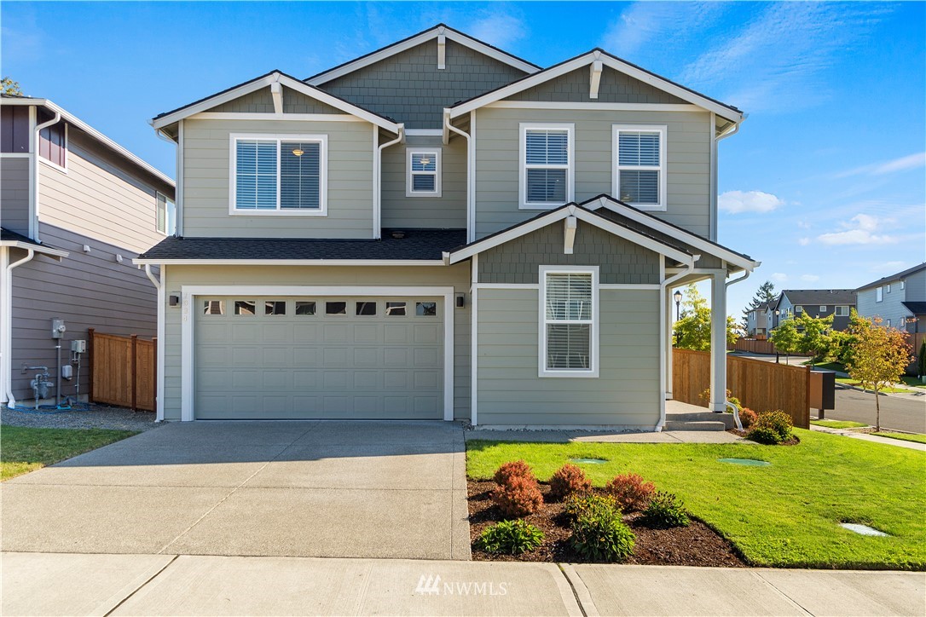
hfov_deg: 67.4
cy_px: 308
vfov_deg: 47.9
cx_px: 463
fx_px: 694
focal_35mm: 27
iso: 320
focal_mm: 18
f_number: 5.6
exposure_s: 1/400
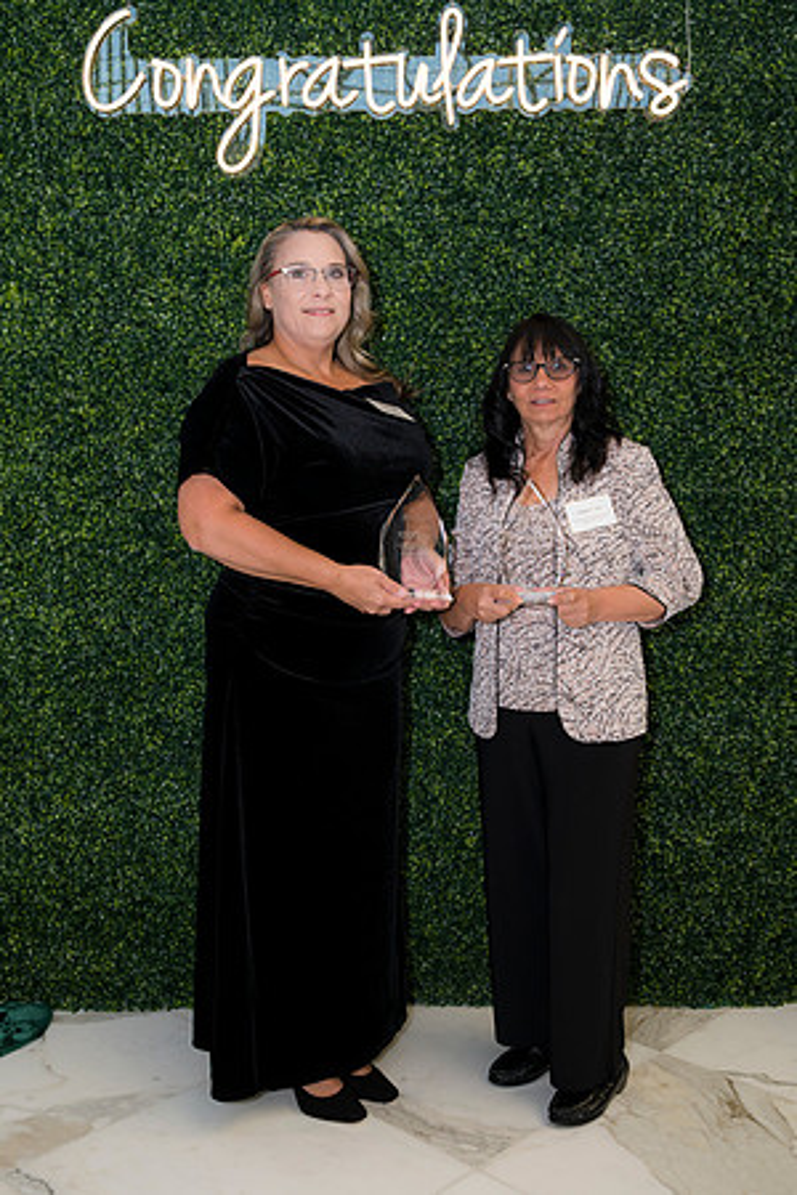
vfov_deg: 51.9
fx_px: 1229
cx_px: 398
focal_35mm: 37
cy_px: 598
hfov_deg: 35.9
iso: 400
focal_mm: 37
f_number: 5
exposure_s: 1/160
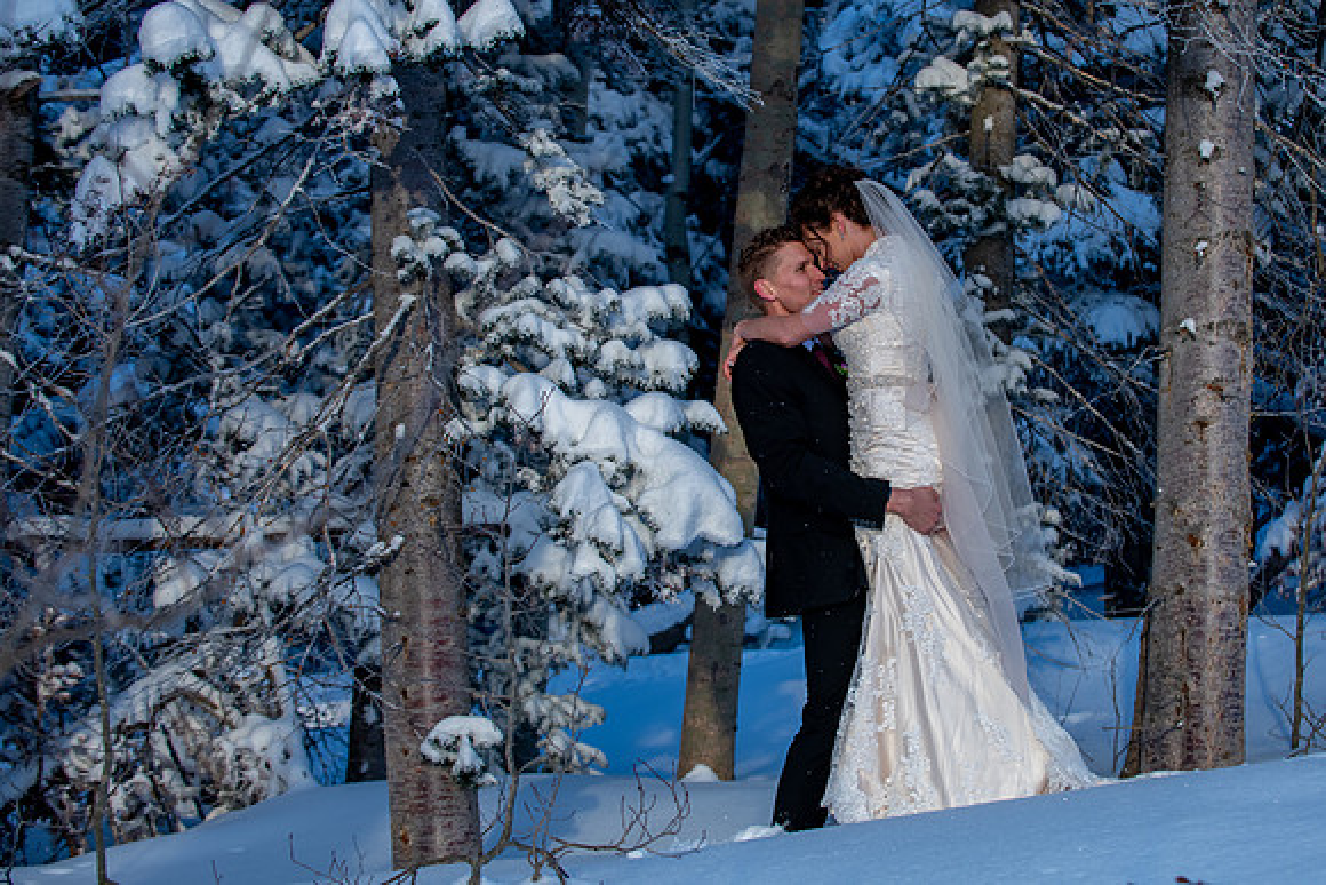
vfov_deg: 15.7
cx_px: 793
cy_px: 357
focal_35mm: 87
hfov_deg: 23.3
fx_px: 3215
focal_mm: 70
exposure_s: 1/400
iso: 320
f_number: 5
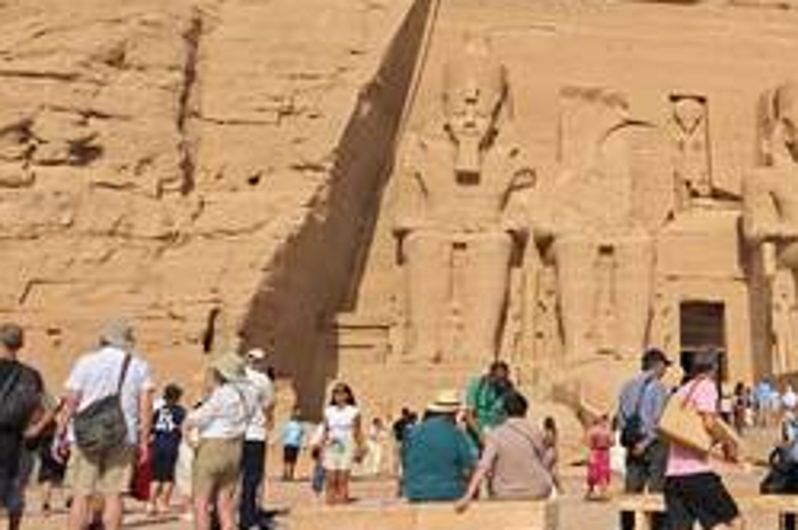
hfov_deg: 40.3
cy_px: 204
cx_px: 683
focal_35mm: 46
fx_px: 1018
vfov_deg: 29.1
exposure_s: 1/3818
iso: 20
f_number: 1.4
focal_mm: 6.5
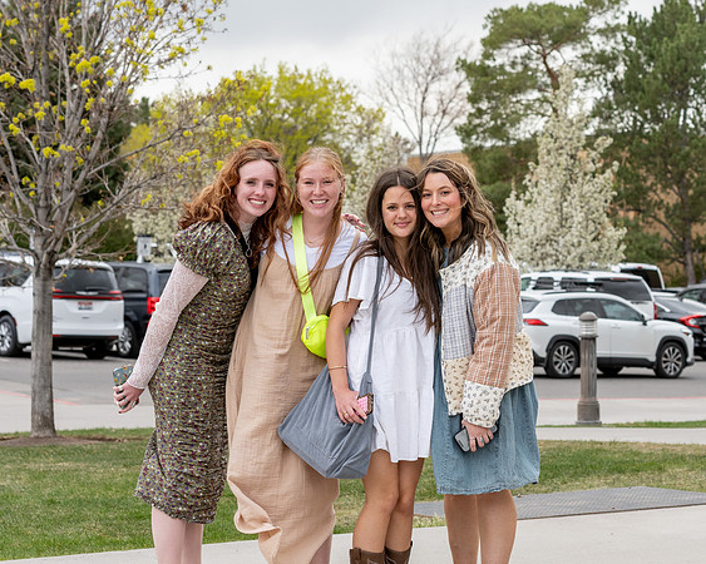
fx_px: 2250
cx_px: 457
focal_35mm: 108
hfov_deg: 17.8
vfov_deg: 14.3
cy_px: 210
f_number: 6.3
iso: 160
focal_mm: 70
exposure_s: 1/400
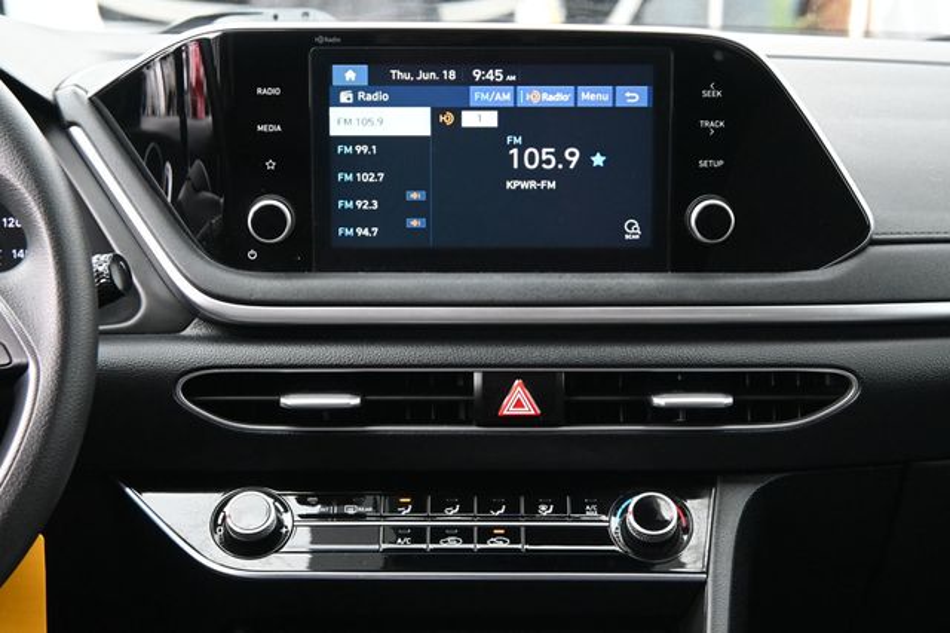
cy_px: 316
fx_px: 1978
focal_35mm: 75
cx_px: 475
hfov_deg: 27.0
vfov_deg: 18.2
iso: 3200
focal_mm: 50
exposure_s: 1/125
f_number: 6.3
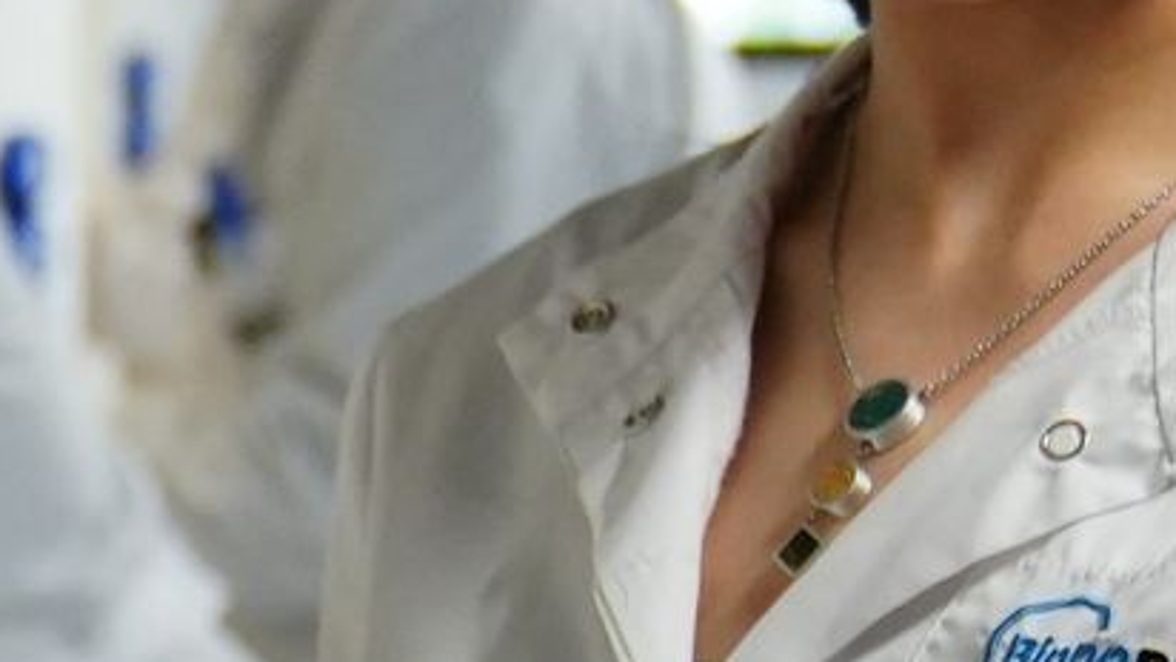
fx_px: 7704
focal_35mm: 247
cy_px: 1042
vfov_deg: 4.9
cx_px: -685
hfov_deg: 8.5
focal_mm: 30
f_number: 2.8
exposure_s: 1/400
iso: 1250
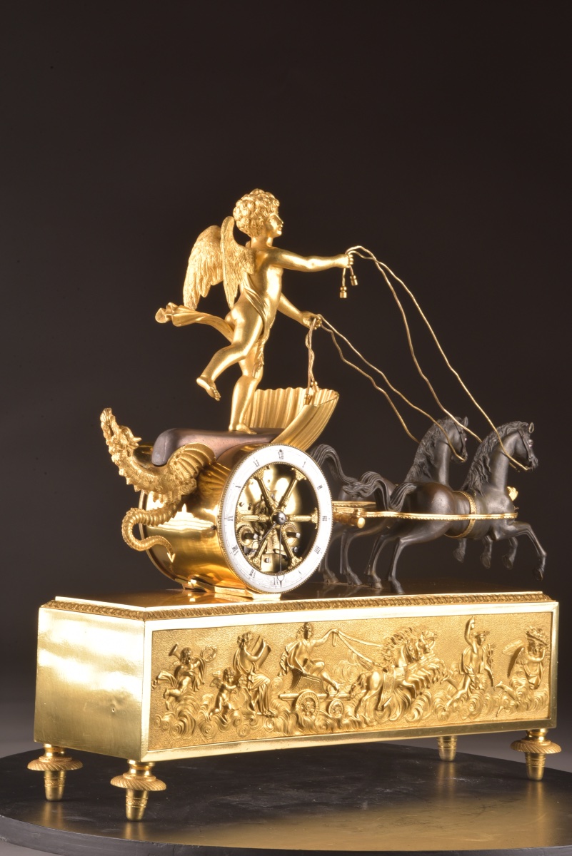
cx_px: 286
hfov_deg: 10.2
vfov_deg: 15.2
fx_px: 3214
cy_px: 428
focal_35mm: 135
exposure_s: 1/125
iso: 400
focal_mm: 135
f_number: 22
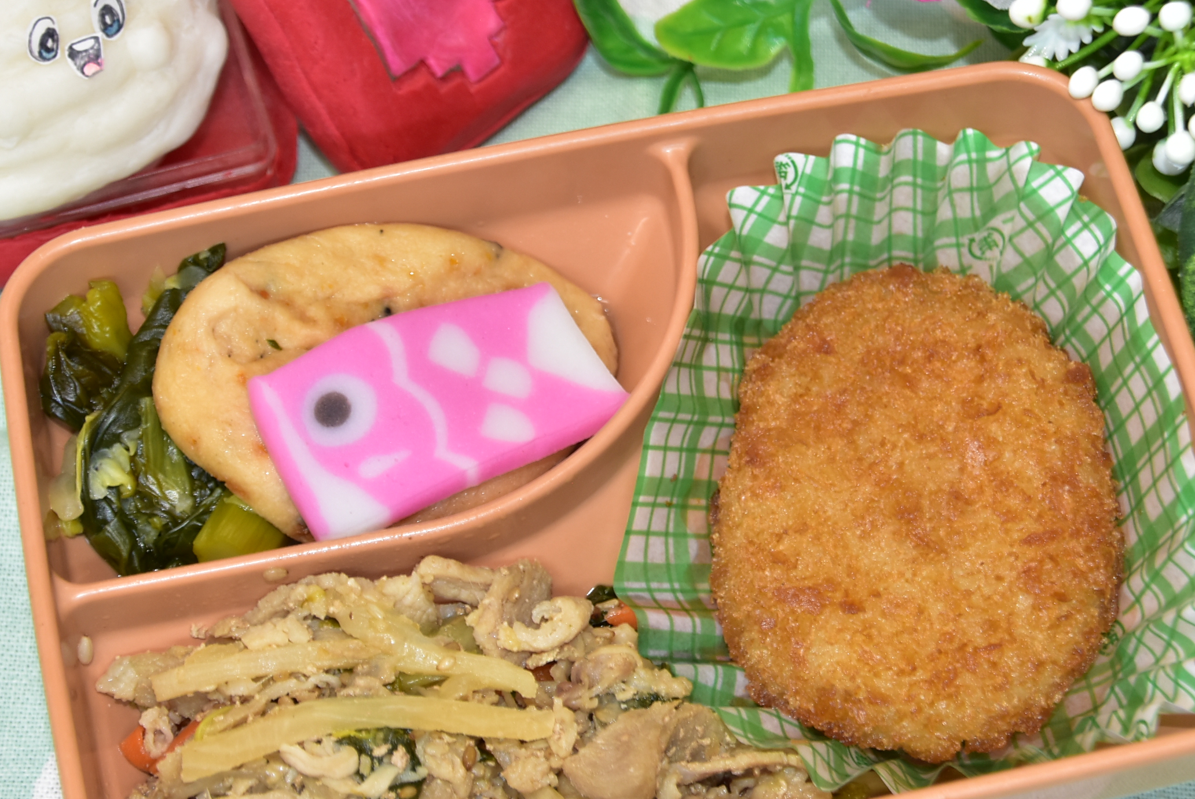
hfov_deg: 20.4
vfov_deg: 13.7
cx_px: 540
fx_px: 3322
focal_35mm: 100
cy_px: 388
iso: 400
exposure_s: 1/80
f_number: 4.8
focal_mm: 46
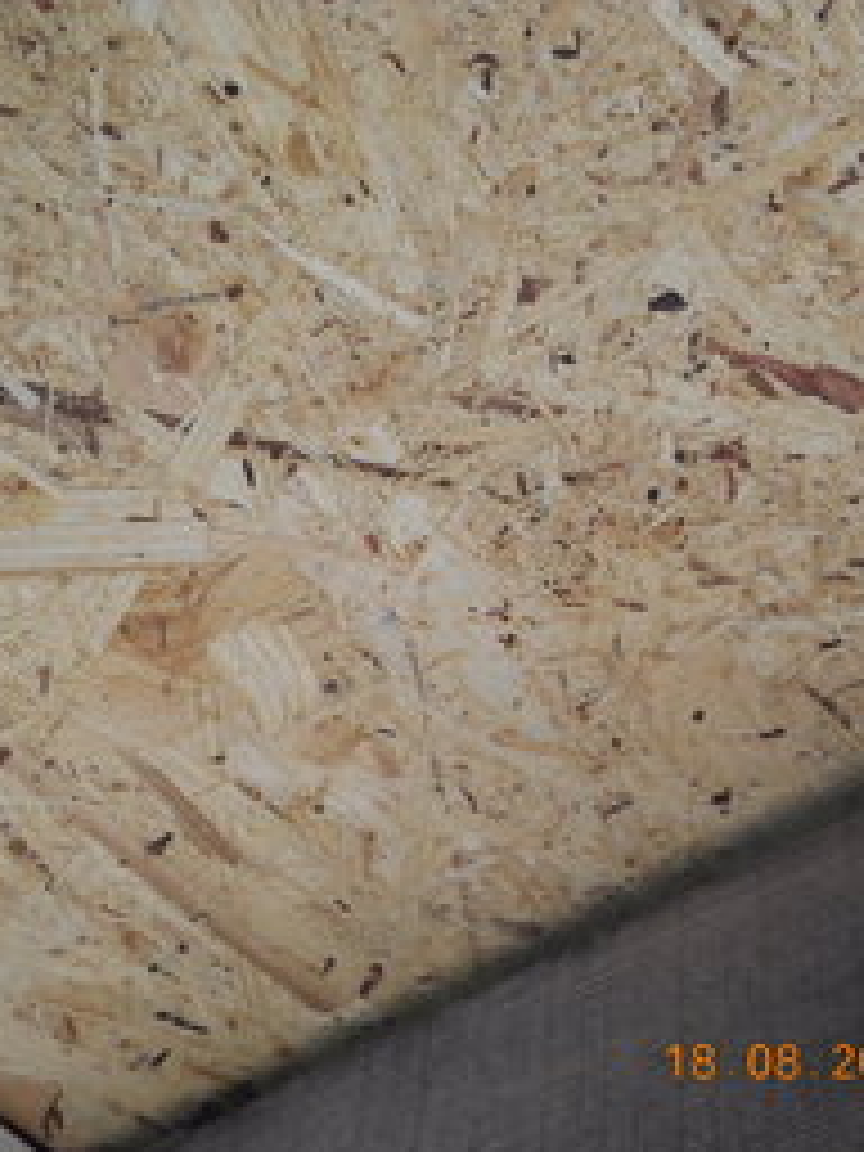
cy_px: 587
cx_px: 392
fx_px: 1864
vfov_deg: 34.3
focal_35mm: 56
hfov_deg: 26.1
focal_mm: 6.72
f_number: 3.1
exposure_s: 1/200
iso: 80
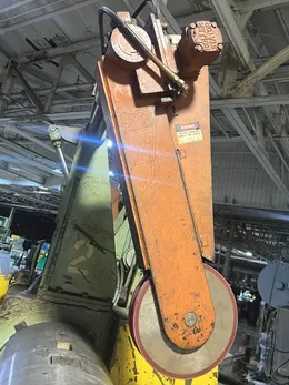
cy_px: 184
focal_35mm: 30
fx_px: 334
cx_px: 159
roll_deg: -11.4
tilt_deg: +13.5
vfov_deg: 60.0
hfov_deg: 46.7
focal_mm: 5.7
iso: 320
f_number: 1.5
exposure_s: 1/60
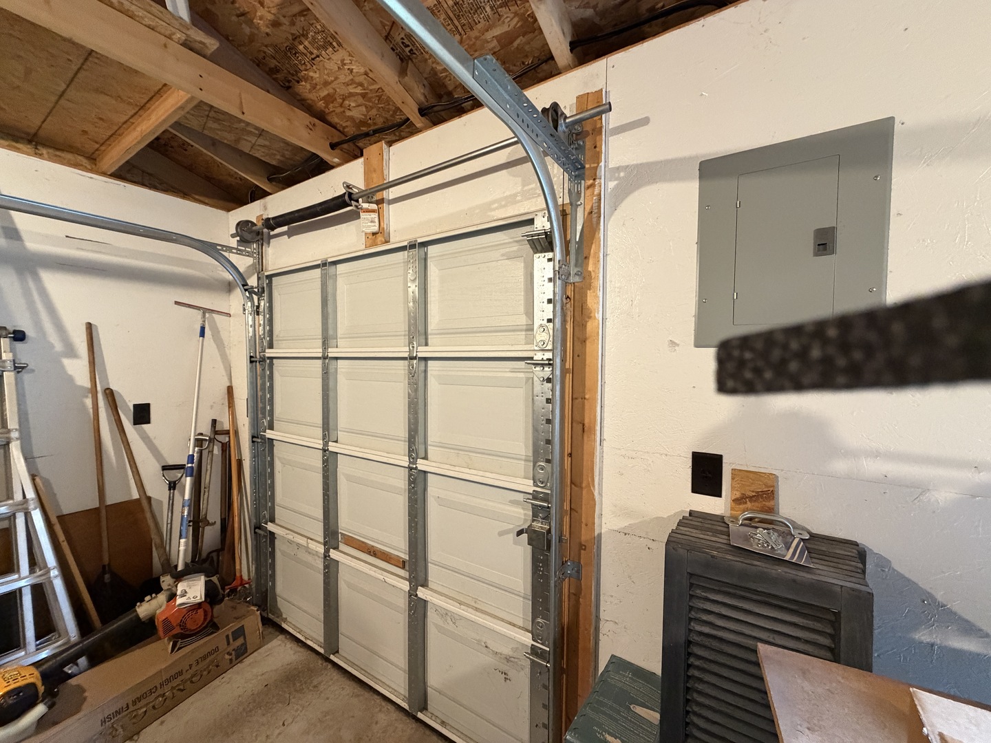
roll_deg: -0.5
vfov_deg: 85.7
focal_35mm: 14
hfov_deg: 102.1
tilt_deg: -3.6
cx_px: 496
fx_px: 401
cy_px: 372
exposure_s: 1/60
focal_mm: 2.22
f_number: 2.2
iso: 500
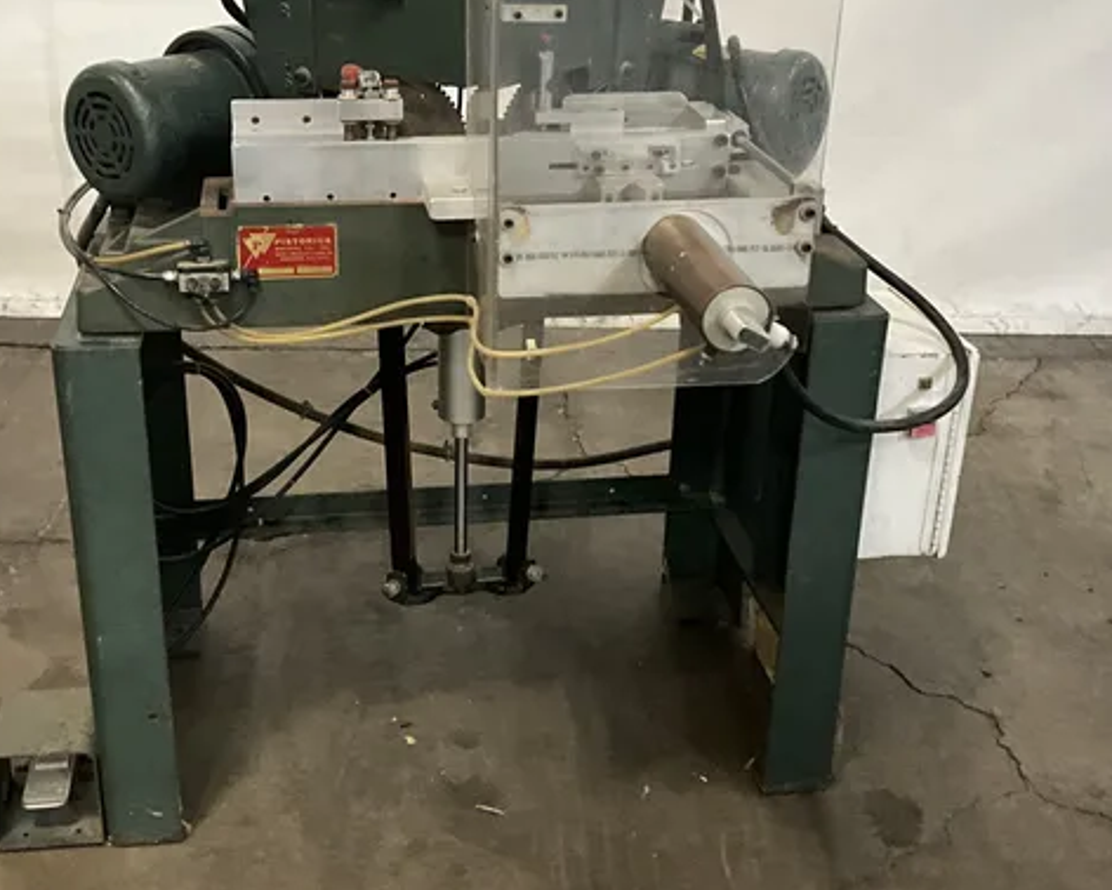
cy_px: 409
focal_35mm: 45
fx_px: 1482
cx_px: 471
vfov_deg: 33.4
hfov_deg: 41.0
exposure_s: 1/40
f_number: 1.8
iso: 320
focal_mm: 3
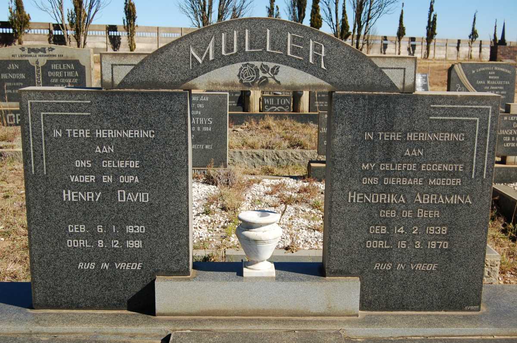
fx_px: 645
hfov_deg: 43.7
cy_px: 172
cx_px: 258
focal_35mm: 45
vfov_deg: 29.8
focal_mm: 30
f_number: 6.3
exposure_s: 1/400
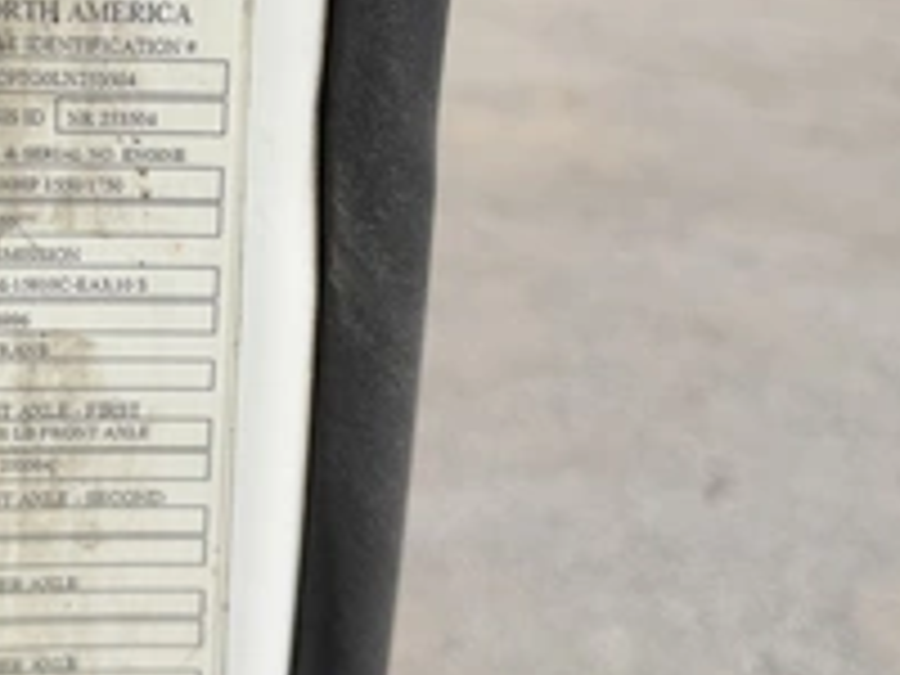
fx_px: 1248
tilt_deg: -19.9
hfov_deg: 37.9
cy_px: 261
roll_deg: -4.1
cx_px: 158
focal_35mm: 48
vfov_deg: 30.2
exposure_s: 1/6711
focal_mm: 6.76
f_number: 1.78
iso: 80
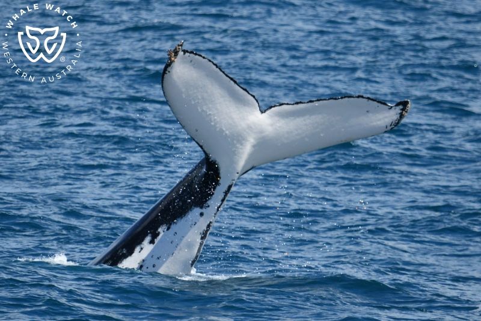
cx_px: 240
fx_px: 8014
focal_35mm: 600
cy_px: 160
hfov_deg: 3.4
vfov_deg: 2.3
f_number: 6.3
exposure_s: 1/8000
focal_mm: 600
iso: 1250
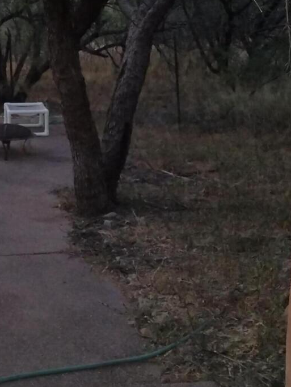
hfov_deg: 18.0
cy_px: 116
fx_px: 885
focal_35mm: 79
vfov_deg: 24.5
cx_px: -26
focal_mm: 4.71
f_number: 1.7
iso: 856
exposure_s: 1/20
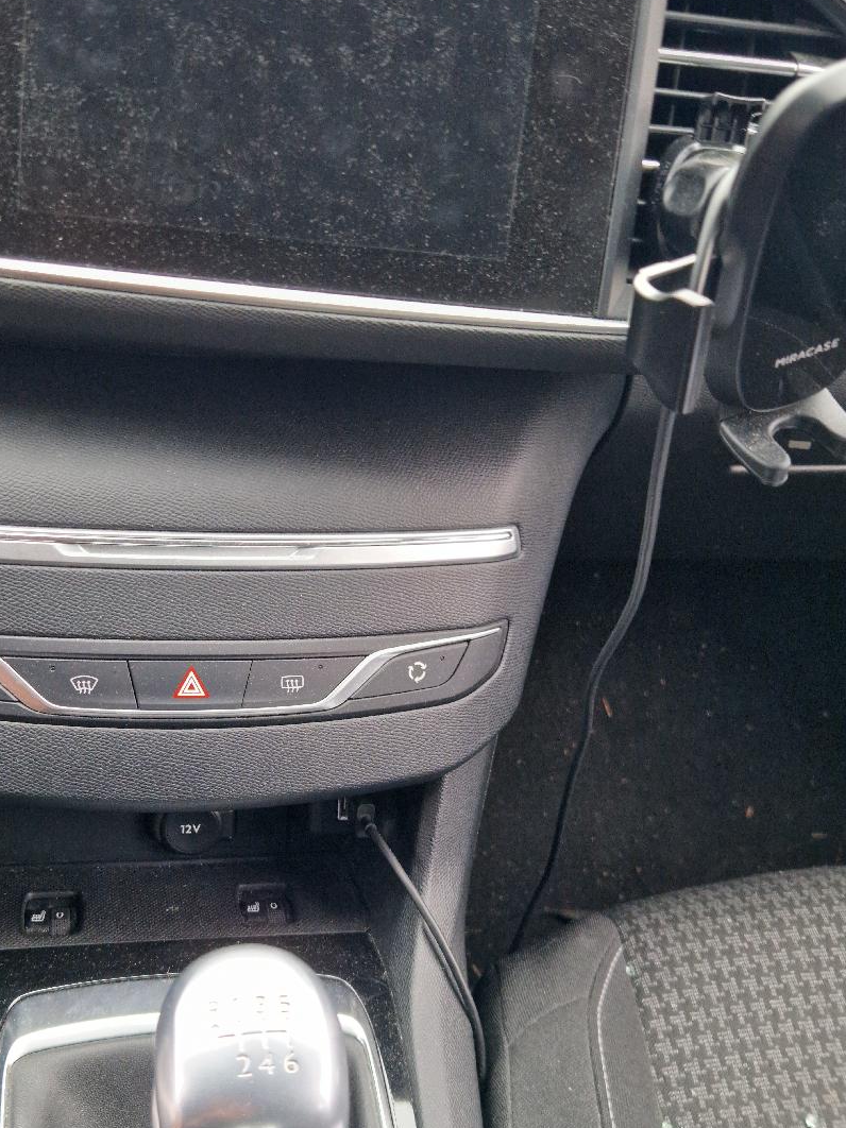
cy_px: 668
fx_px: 1271
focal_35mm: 39
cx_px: 323
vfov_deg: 47.6
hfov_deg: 36.6
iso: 64
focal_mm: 5.4
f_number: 1.8
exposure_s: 1/50
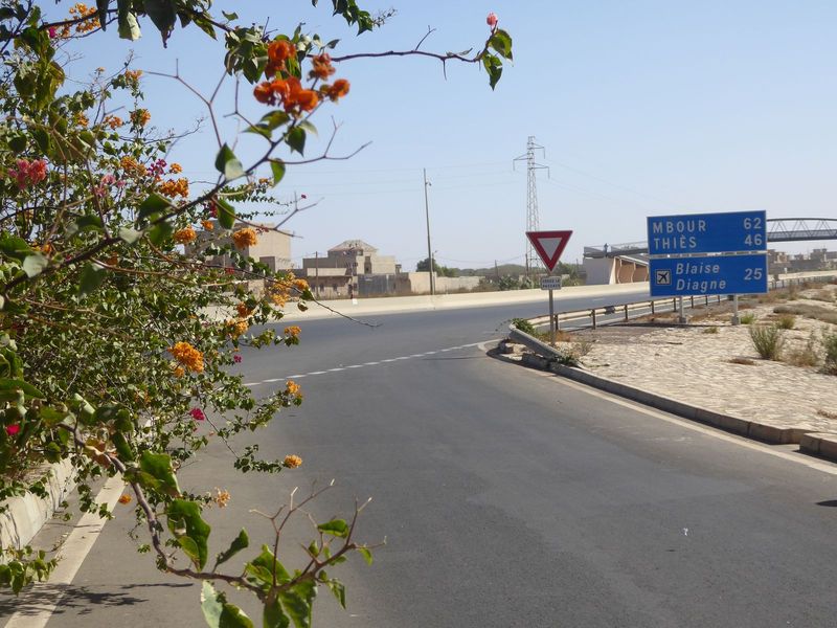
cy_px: 314
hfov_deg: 32.2
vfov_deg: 24.4
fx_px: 1451
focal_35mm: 60
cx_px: 418
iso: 80
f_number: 4.2
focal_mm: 10.3
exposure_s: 1/640
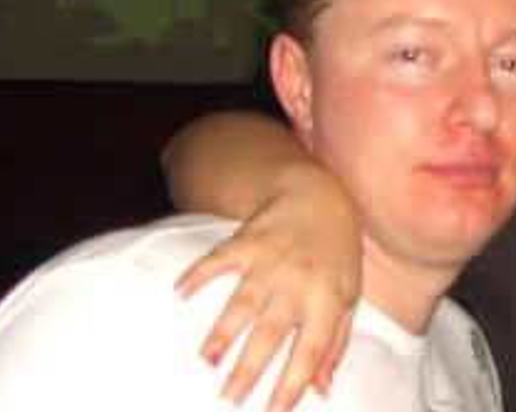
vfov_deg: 14.4
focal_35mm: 107
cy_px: 218
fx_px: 1633
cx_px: 680
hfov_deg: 16.9
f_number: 2.8
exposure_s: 1/60
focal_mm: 7.9
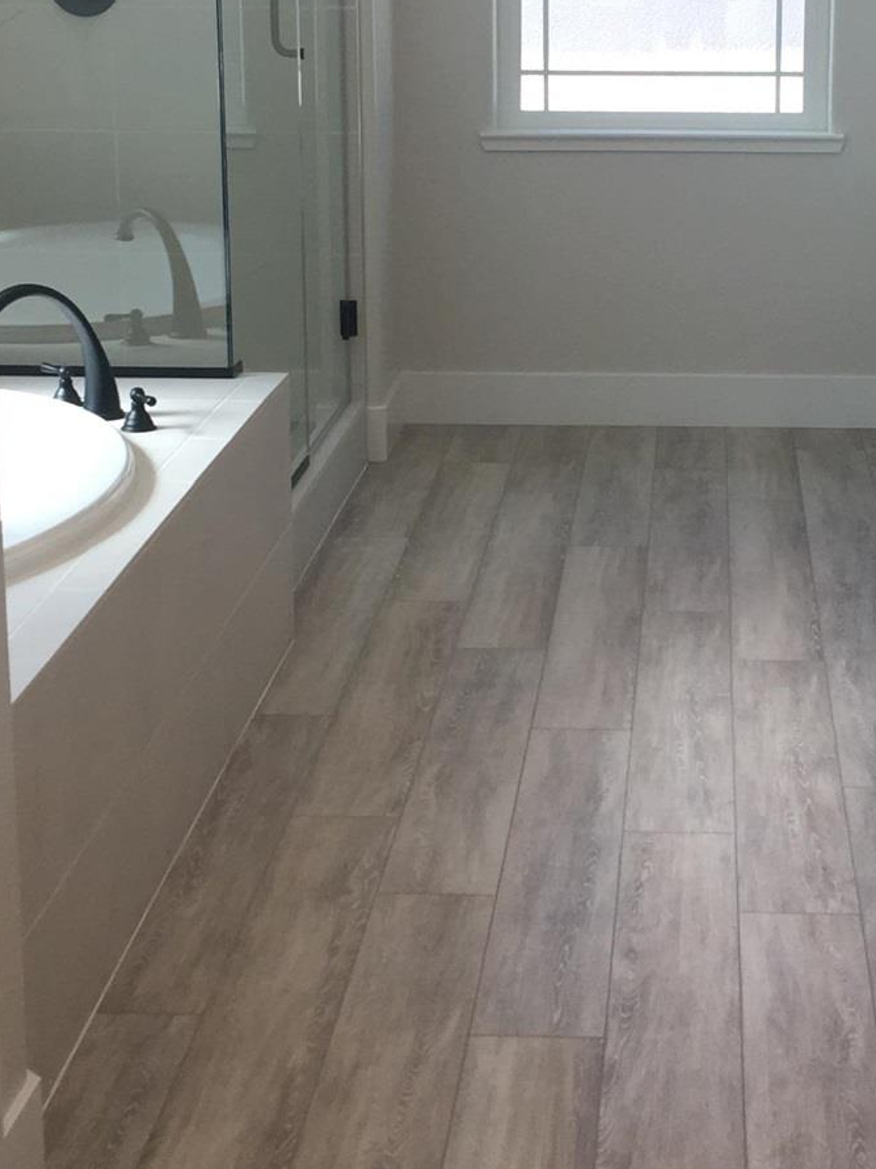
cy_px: 491
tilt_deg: -10.9
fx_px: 2531
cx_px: 581
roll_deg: -1.2
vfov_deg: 26.0
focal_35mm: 75
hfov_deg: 19.6
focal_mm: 4.15
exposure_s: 1/120
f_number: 2.2
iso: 40
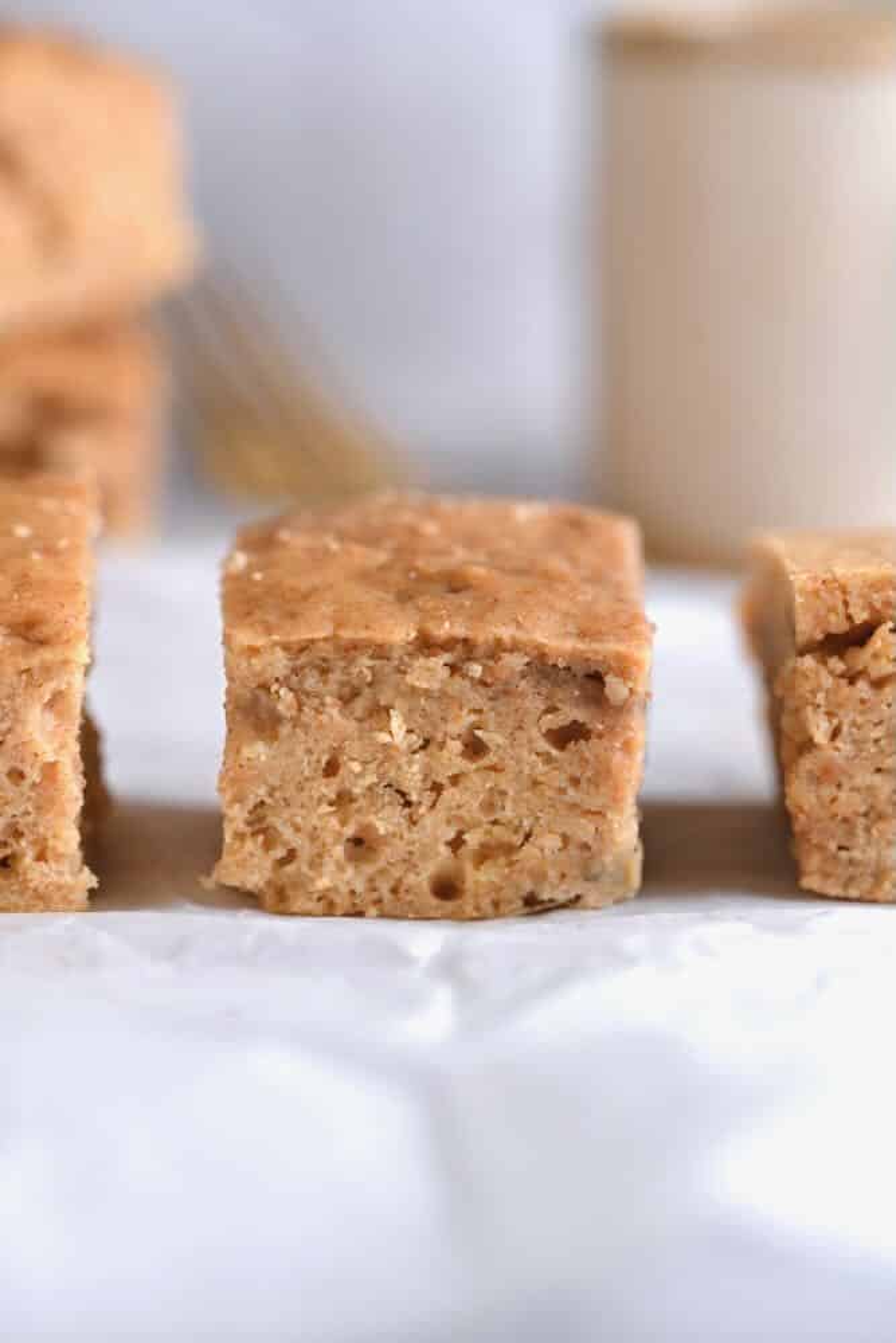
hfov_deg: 13.0
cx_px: 448
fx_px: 3918
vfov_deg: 19.5
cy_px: 672
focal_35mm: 105
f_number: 6.3
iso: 31
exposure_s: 1/8
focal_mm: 105
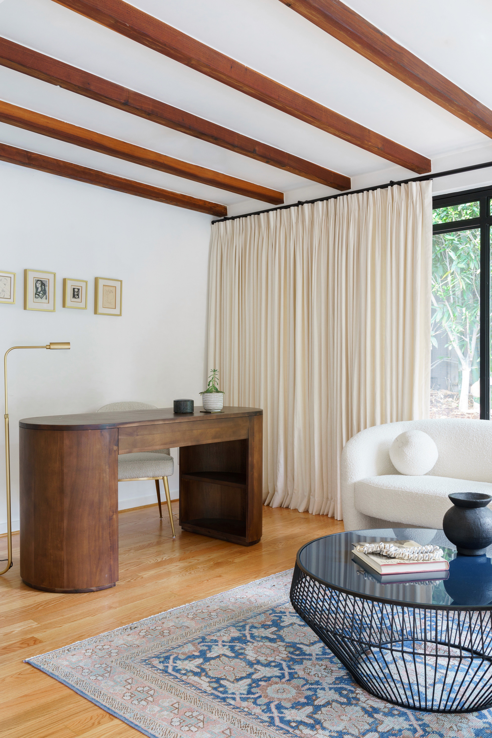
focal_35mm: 32
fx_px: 656
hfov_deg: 41.1
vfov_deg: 58.7
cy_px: 369
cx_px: 246
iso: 400
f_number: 9
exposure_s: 1/2
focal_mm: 32
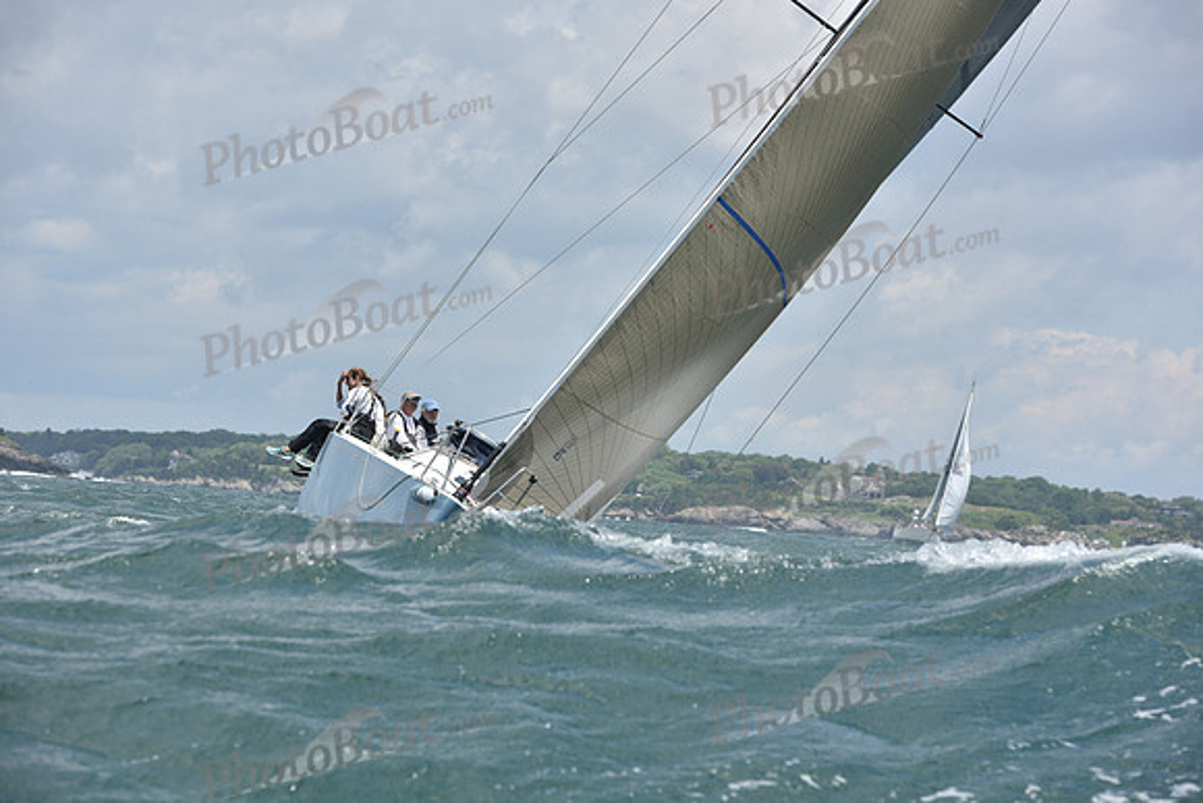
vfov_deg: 9.5
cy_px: 402
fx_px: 4846
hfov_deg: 14.2
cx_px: 602
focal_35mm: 145
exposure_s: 1/1250
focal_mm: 145
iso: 250
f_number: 7.1
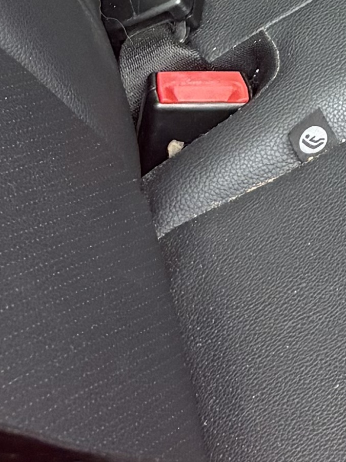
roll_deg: -1.4
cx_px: 968
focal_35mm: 165
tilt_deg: -28.2
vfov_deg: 11.0
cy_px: -416
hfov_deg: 8.0
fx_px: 2199
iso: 125
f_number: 1.6
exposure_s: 1/105
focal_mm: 5.96
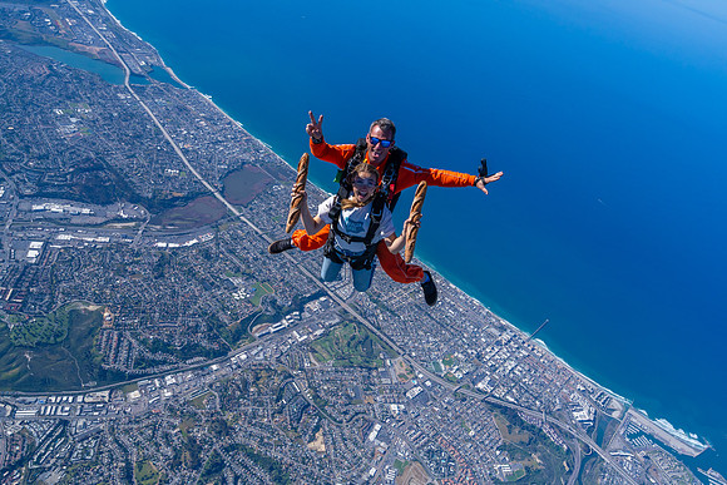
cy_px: 242
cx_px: 364
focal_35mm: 26
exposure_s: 1/1600
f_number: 10
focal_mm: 26
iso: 800
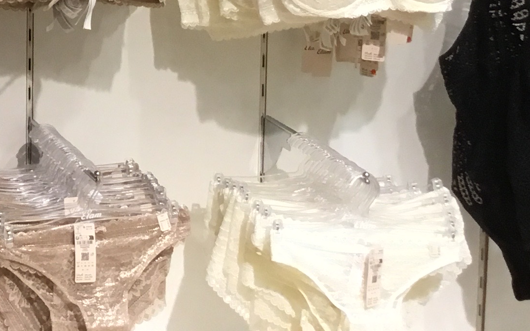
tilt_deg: -4.2
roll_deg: +0.1
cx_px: -252
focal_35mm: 98
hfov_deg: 18.8
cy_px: -168
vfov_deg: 12.7
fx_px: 1416
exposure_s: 1/30
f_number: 2.4
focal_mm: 3.3
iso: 80
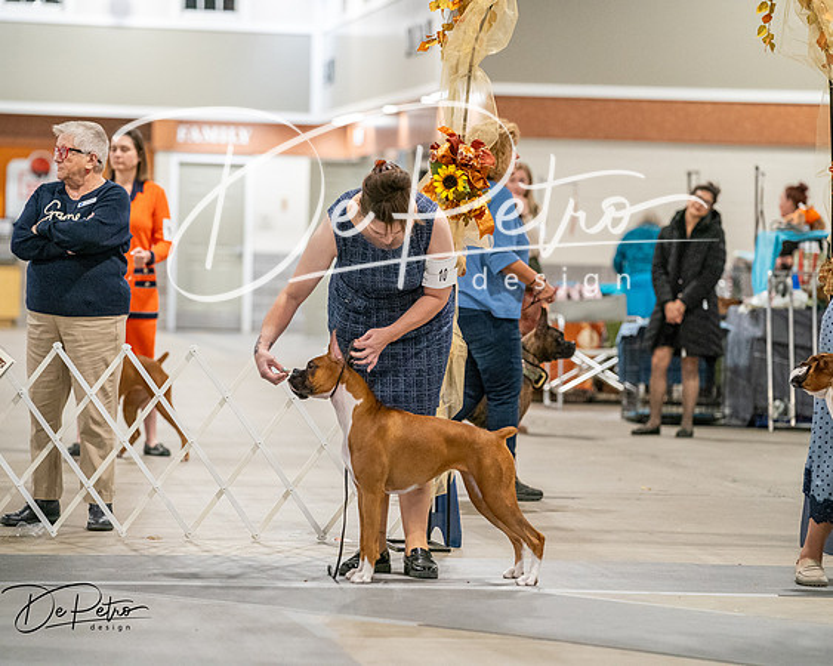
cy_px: 333
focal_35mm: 171
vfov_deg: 9.0
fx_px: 4219
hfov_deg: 11.3
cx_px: 416
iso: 6400
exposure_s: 1/250
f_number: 3.5
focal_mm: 152
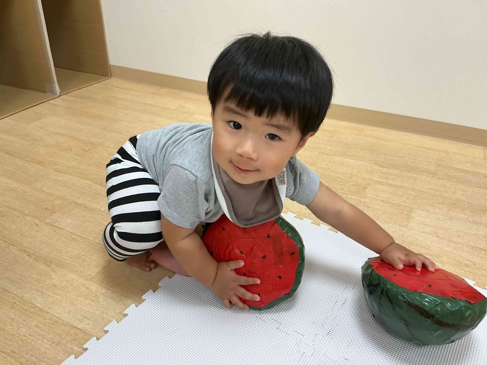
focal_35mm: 29
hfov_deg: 61.7
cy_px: 182
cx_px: 244
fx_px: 408
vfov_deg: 48.2
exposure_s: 1/120
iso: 40
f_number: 1.8
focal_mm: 3
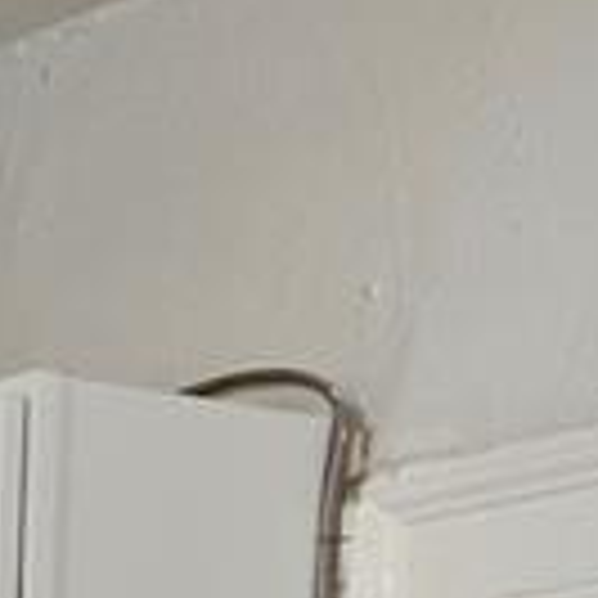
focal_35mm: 157
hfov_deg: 8.7
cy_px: 1497
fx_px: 3069
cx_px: -1313
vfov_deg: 9.7
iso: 400
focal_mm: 5.4
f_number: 1.8
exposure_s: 1/120
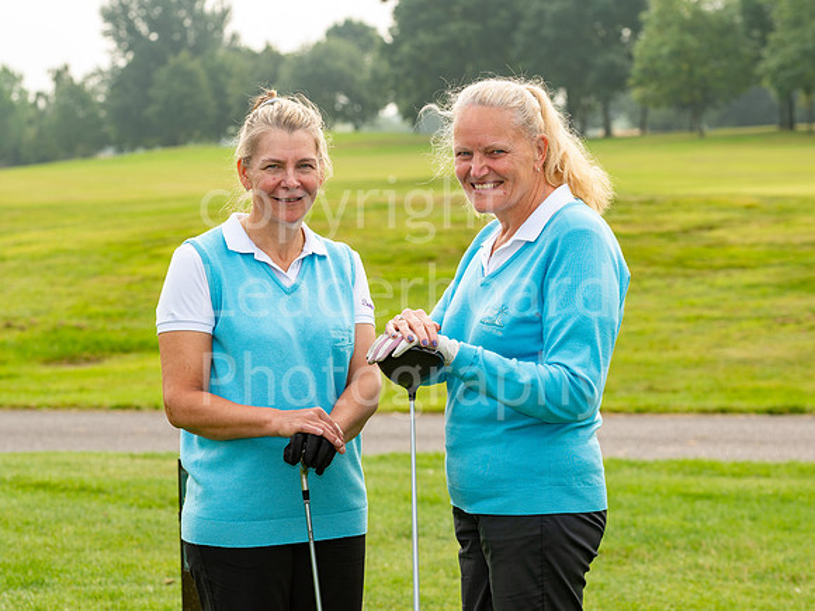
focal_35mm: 114
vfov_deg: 13.0
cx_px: 408
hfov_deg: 17.3
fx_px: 2677
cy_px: 306
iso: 200
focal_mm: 105
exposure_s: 1/200
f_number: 8
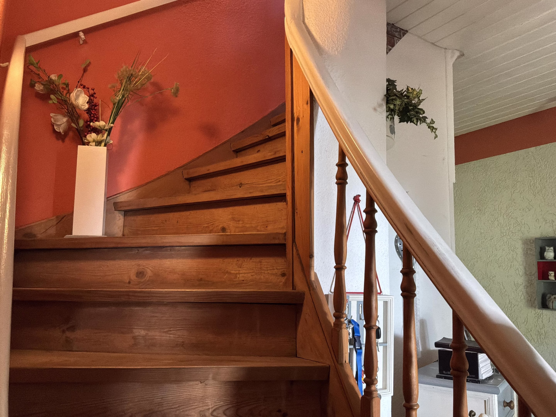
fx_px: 450
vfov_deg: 49.7
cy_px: 208
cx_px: 278
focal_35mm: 28
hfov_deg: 63.4
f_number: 1.8
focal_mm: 3
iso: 320
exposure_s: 1/40
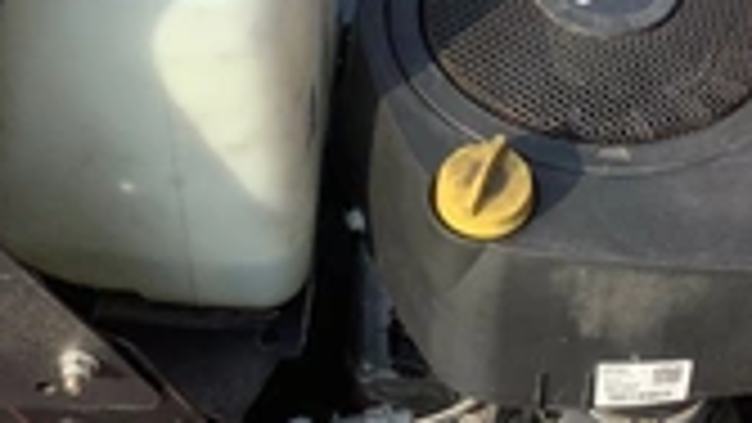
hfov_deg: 25.6
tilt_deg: -47.1
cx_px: 639
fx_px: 1615
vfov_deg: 14.9
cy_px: 140
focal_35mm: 81
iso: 25
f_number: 2.4
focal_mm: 3.3
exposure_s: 1/359
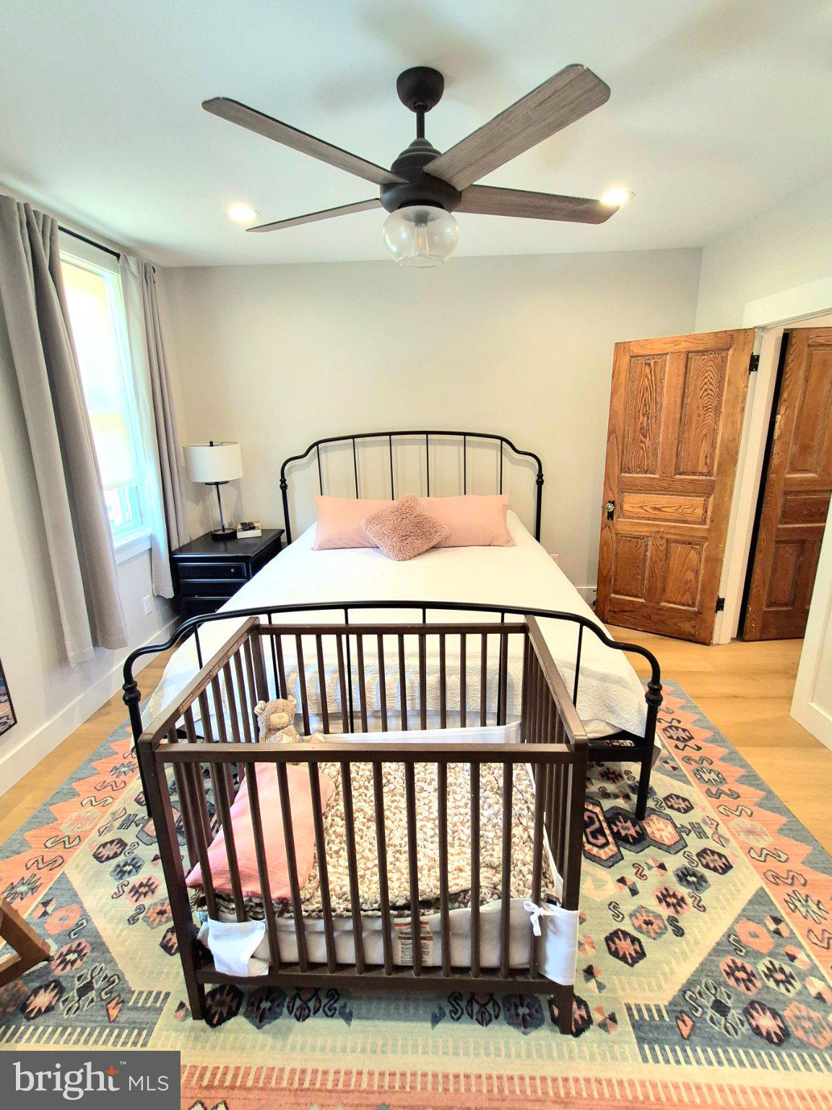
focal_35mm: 13
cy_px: 555
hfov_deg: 89.9
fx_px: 417
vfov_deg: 106.2
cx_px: 416
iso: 250
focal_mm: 1.74
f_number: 2.2
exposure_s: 1/60.2
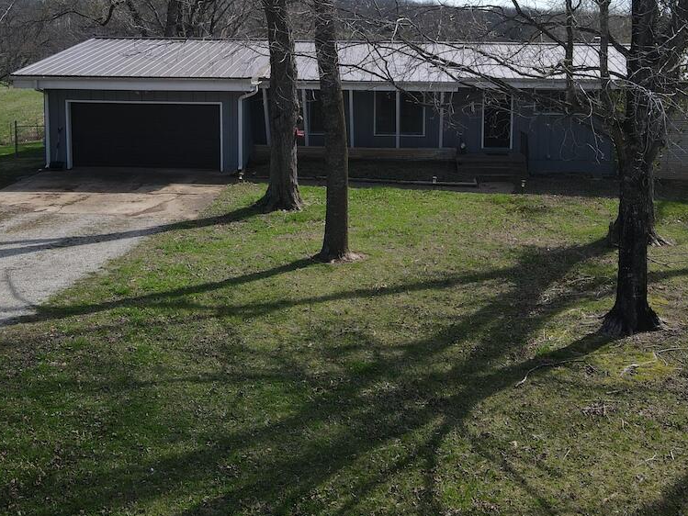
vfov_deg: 34.3
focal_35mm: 41
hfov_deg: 45.7
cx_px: 374
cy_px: 117
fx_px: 815
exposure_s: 1/500
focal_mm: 4.5
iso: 100
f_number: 2.8
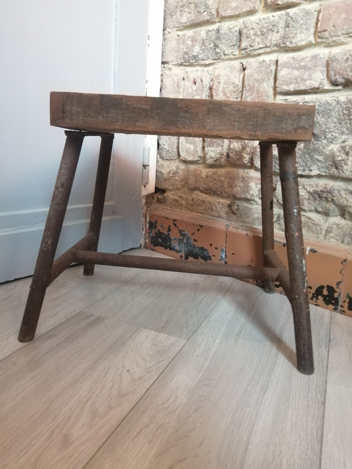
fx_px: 353
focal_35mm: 26
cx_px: 176
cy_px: 234
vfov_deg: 67.3
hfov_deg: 53.1
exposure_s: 1/20
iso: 640
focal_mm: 3.46
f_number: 1.8
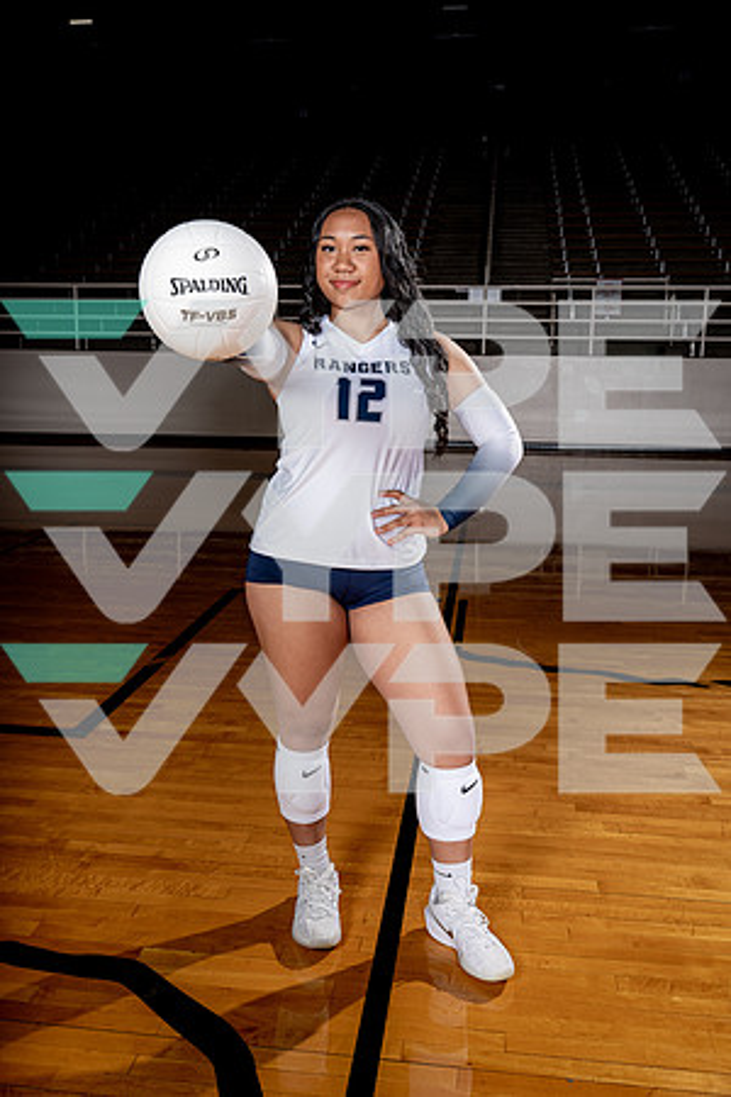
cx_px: 366
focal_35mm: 32
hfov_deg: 41.1
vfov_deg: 58.7
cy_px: 548
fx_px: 975
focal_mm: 32
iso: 100
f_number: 8
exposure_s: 1/250
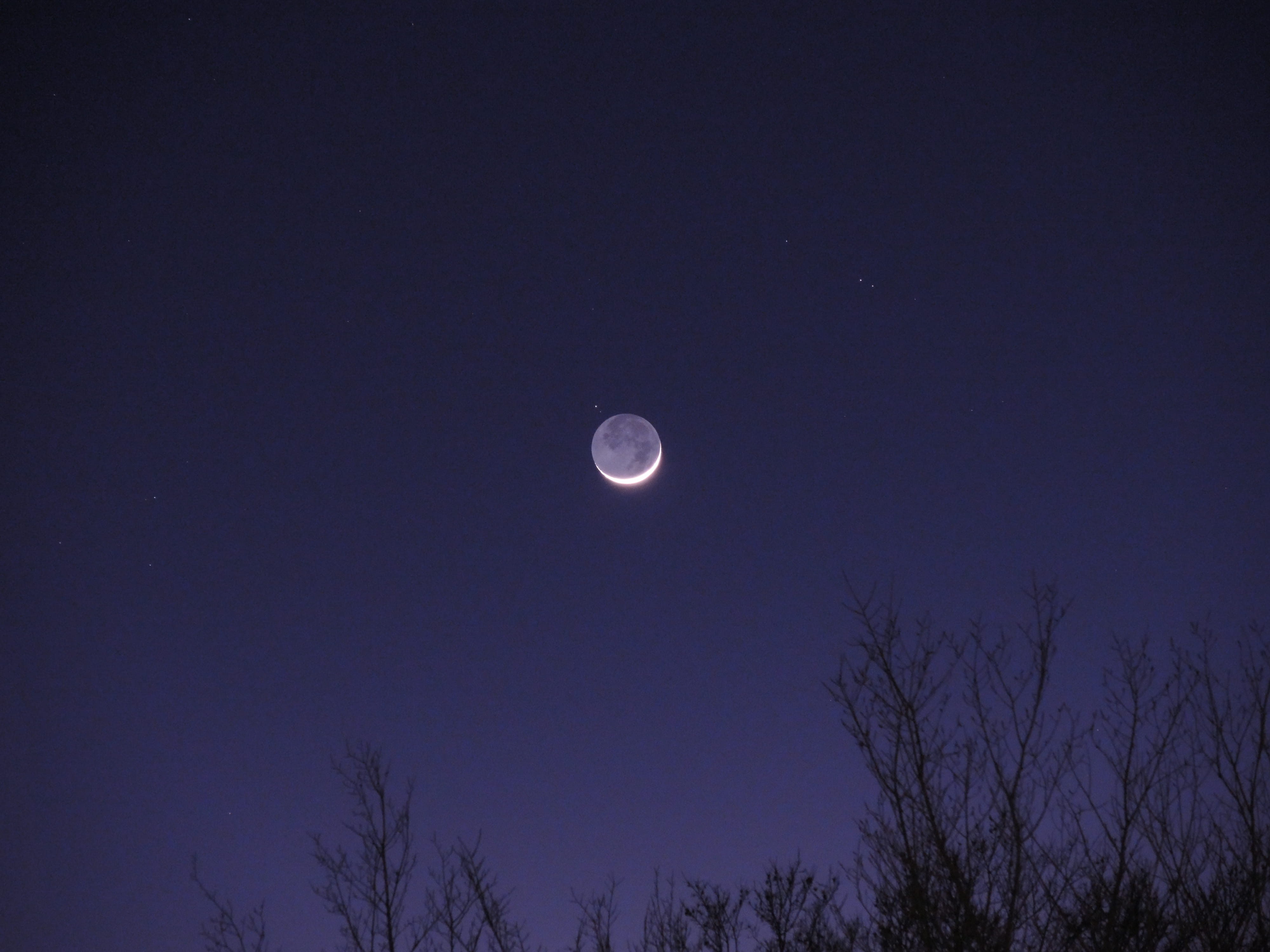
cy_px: 476
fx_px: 7338
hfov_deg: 9.9
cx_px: 635
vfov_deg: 7.4
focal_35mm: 200
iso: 800
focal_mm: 42.8
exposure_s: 1
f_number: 4
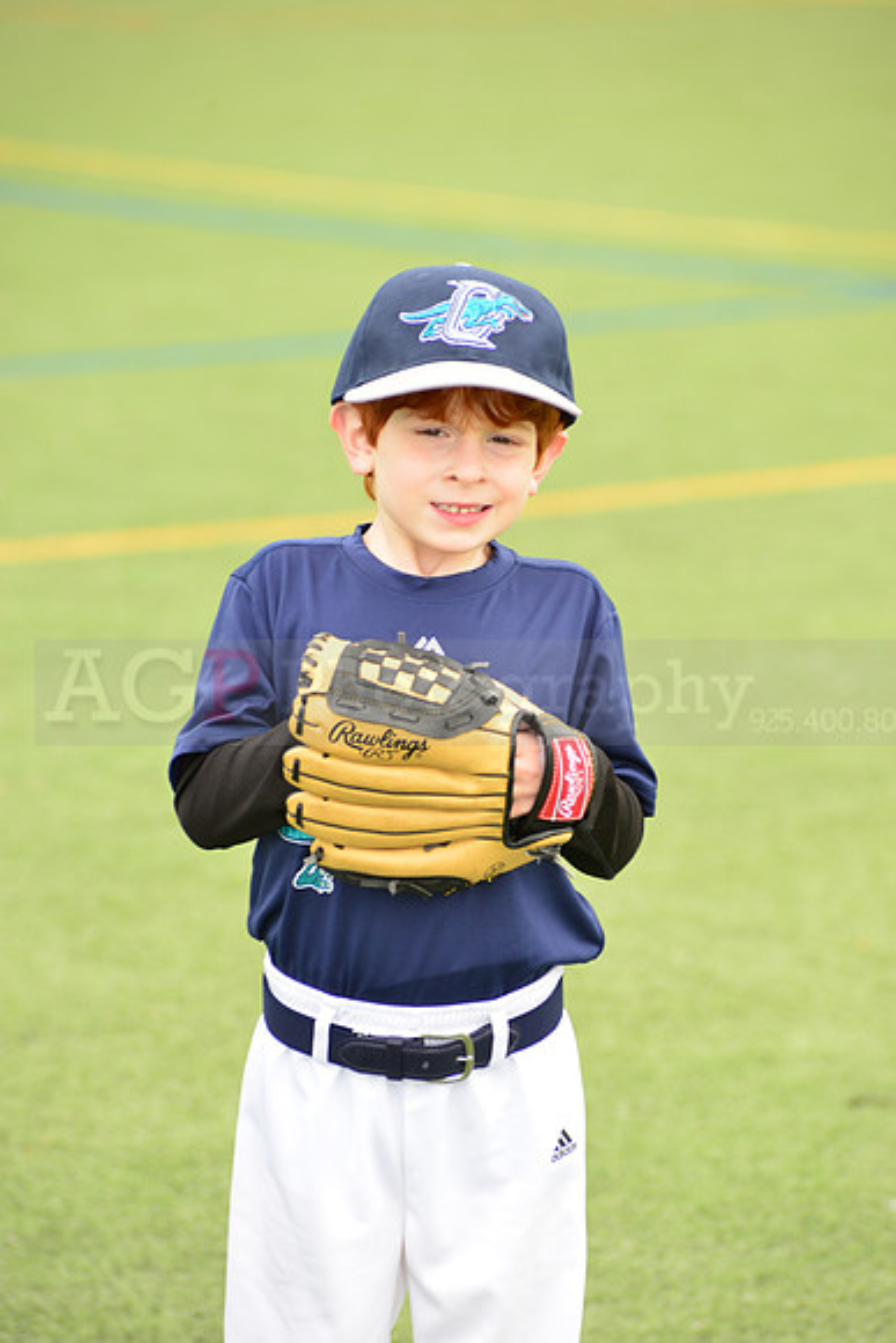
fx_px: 7462
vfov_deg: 10.3
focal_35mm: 200
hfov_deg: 6.9
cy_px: 672
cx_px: 448
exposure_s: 1/200
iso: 250
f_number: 8
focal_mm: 200
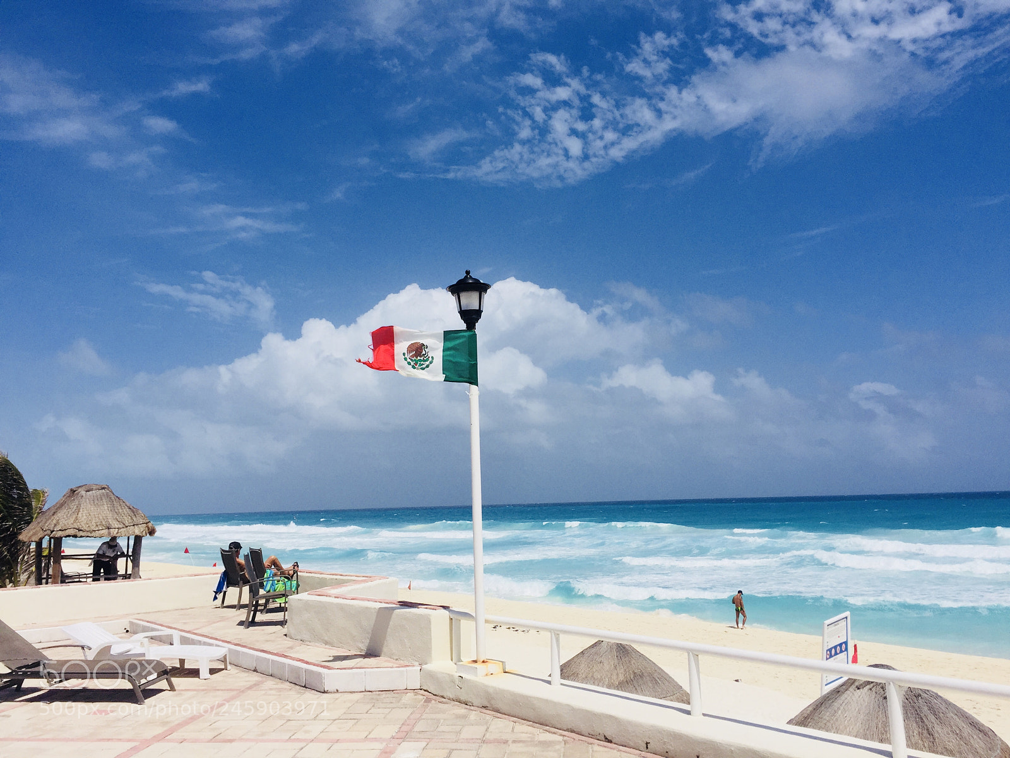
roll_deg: +0.4
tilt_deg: +6.5
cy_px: 379
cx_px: 505
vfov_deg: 48.2
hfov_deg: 61.7
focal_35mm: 29
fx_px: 846
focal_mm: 4.15
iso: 32
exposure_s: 1/7937
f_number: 2.2
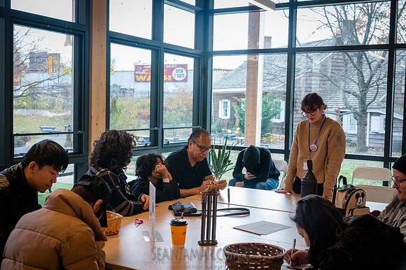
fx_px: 473
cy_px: 135
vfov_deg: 31.9
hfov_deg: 46.4
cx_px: 203
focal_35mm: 42
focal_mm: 42
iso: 6400
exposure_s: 1/400
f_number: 5.6
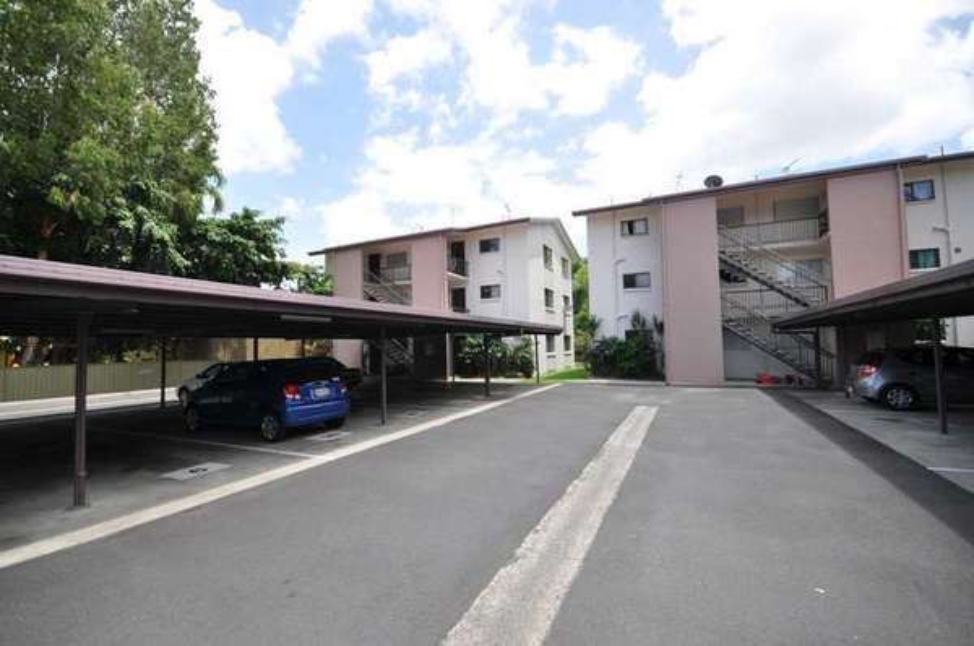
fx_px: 405
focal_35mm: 15
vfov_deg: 77.1
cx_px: 487
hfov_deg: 100.5
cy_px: 323
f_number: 8
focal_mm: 10
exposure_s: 1/250
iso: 200
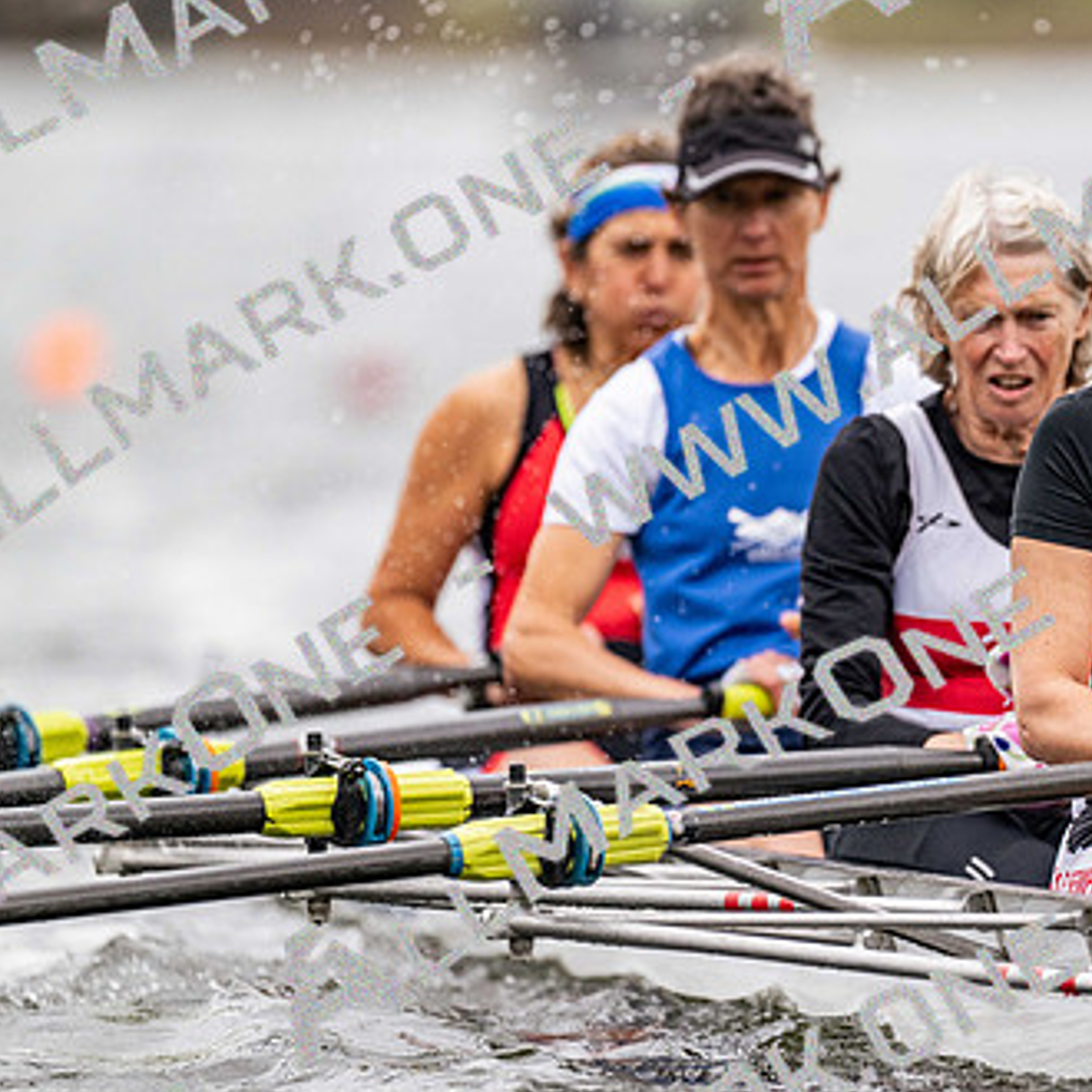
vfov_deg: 2.0
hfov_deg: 2.0
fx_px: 32014
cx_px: 956
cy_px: 558
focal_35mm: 897
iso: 640
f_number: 4
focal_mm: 600
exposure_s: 1/2500
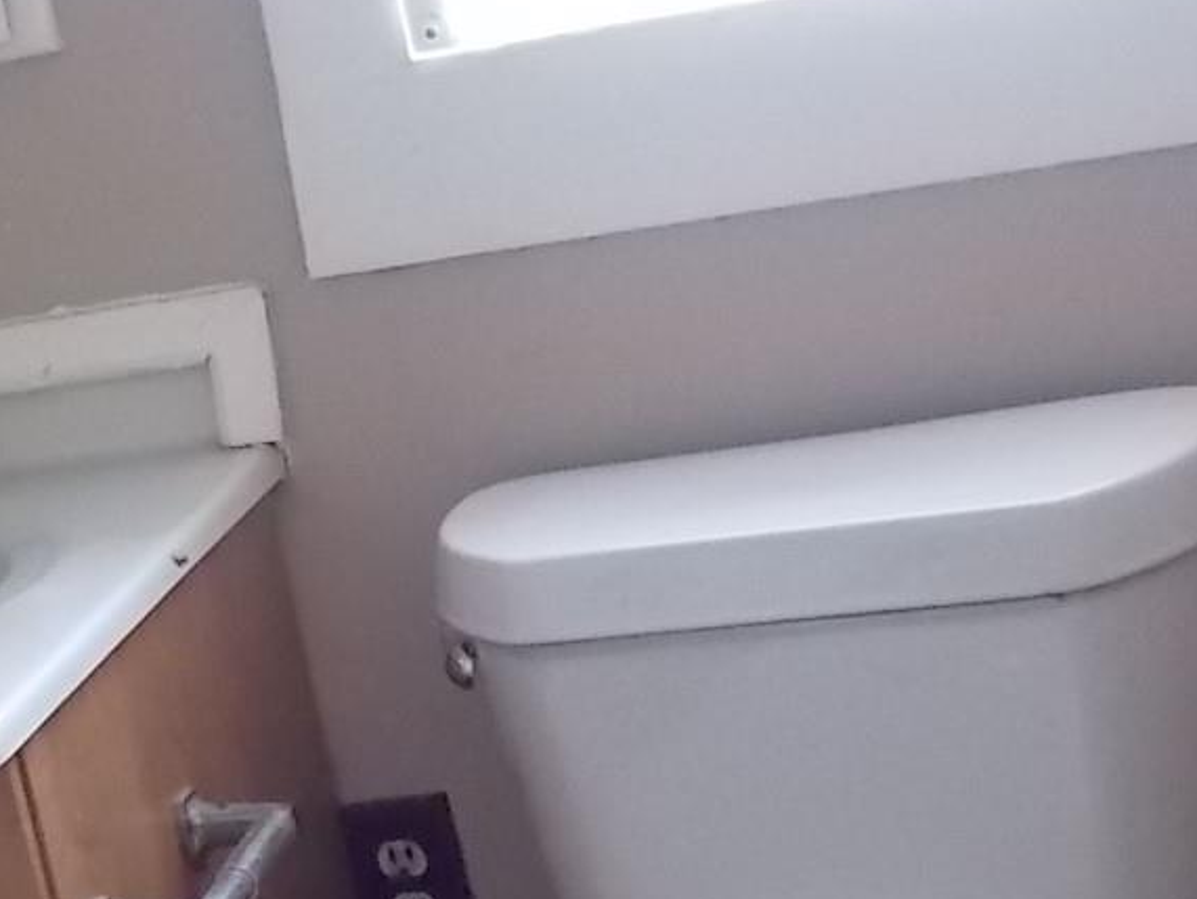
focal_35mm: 84
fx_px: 2907
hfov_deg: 21.5
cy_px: 627
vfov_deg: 17.5
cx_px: -275
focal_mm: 5.3
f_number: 3.3
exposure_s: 1/2.5
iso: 400
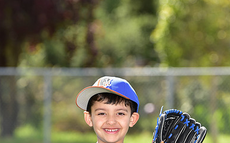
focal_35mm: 269
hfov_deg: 7.8
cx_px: 115
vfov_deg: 4.9
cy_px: 169
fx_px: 1685
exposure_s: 1/200
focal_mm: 175
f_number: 5
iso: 80
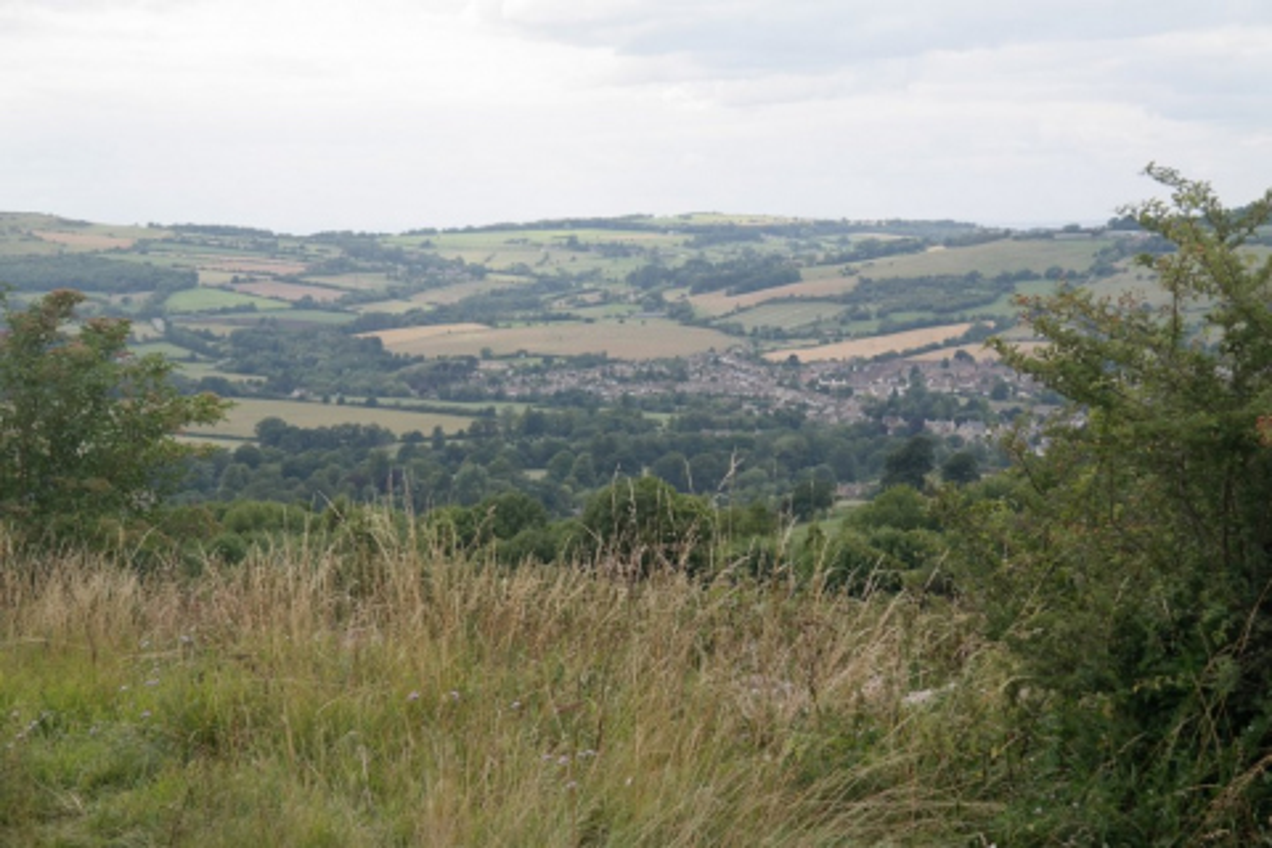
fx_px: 2968
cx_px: 636
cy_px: 424
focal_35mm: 84
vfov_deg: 16.3
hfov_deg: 24.2
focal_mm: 55
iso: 200
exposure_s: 1/250
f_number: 6.3
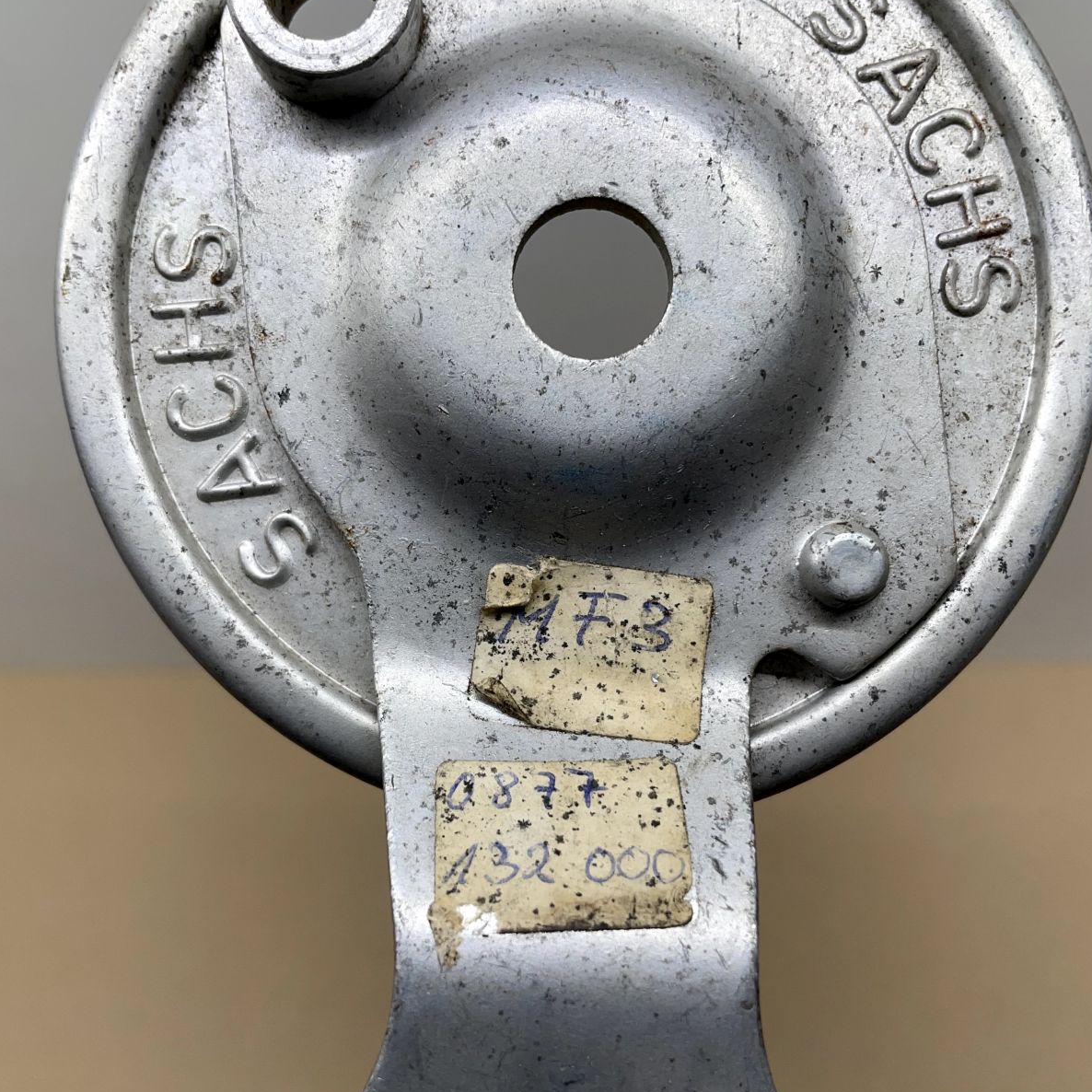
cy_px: 581
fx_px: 1106
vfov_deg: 52.5
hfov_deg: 52.5
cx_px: 548
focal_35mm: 31
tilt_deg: -53.2
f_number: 1.6
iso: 32
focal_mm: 4.2
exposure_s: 1/213
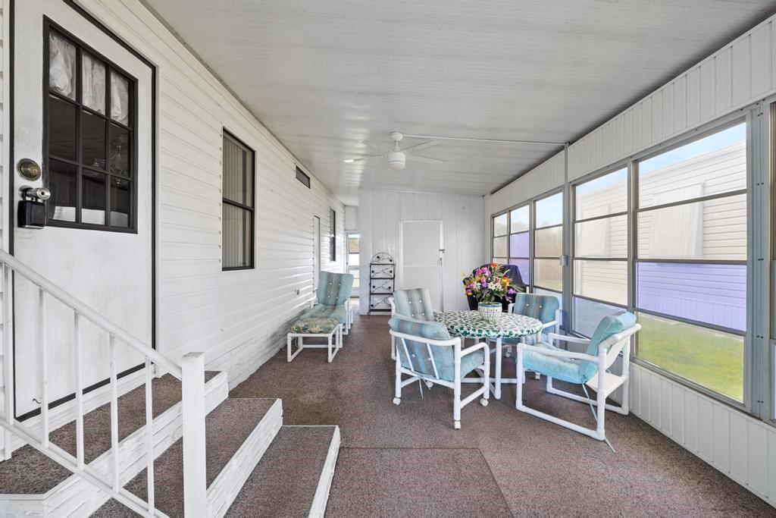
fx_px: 340
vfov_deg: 74.6
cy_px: 259
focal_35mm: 16
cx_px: 388
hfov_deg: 97.6
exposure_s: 1/8
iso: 100
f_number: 6.3
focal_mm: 10.5
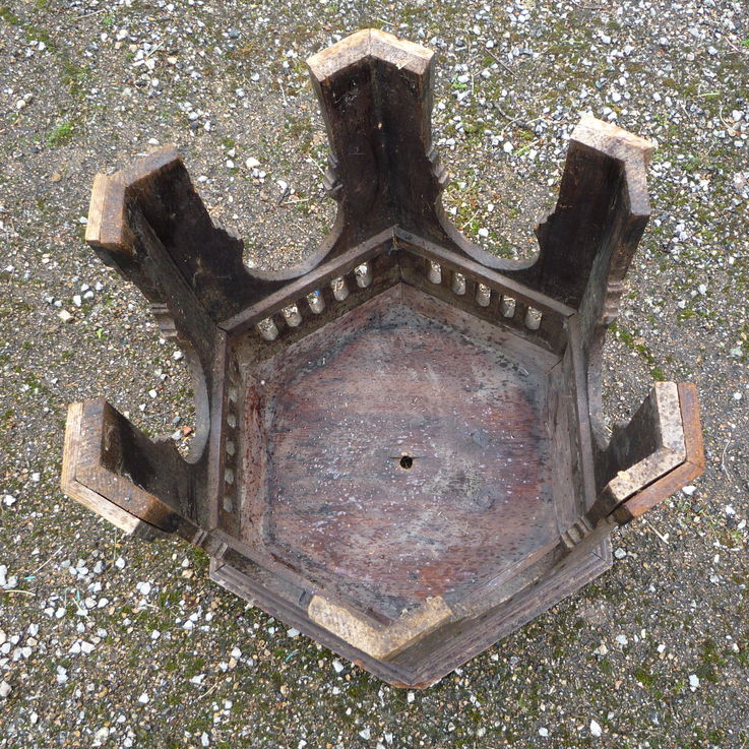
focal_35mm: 36
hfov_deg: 46.0
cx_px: 411
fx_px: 881
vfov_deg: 46.0
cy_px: 372
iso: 100
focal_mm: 5.2
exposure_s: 1/60
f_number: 3.3
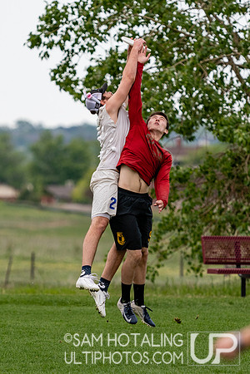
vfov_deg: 3.6
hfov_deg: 2.4
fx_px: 6032
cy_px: 221
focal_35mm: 579
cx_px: 125
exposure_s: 1/2500
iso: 200
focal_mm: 200
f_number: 2.8
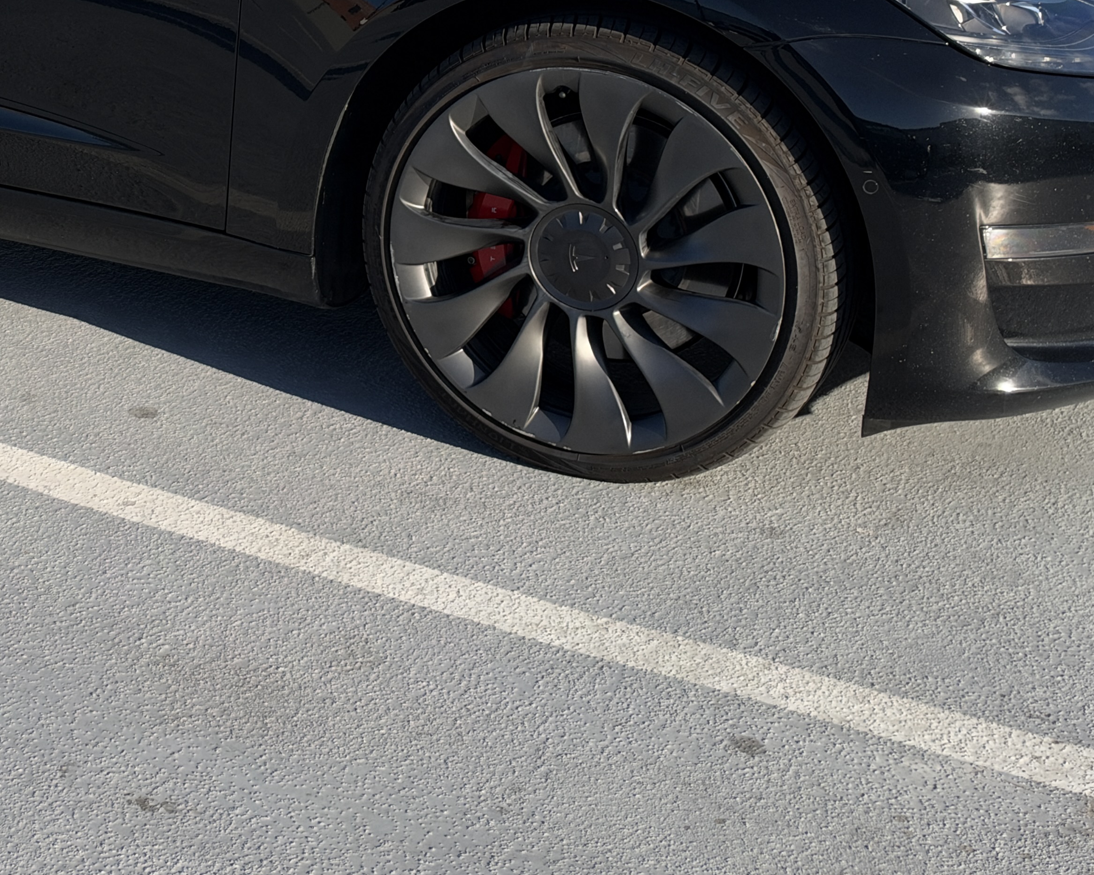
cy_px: 49
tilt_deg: -12.3
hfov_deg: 27.0
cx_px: 56
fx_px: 2169
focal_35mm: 67
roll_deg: -0.7
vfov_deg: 22.1
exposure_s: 1/3704
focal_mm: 6.93
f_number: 1.8
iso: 64
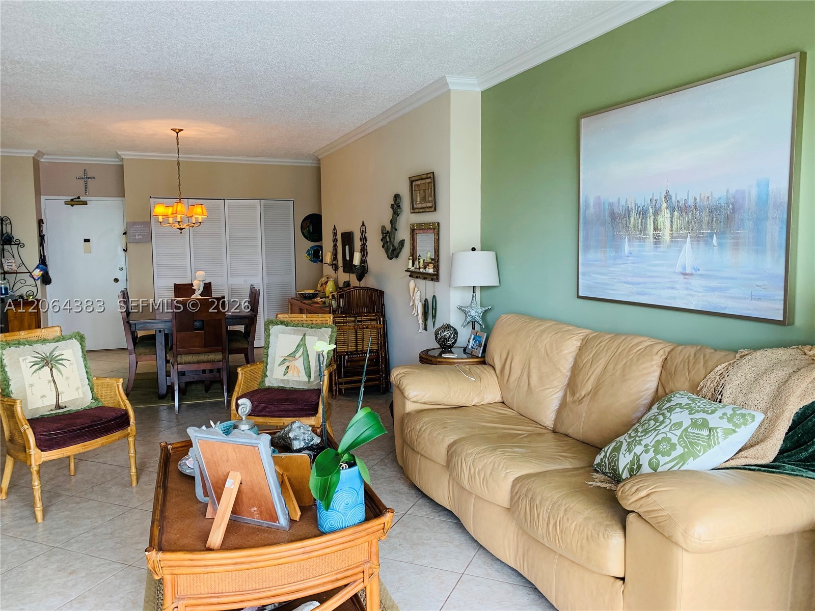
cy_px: 306
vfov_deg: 53.1
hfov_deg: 67.3
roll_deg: +1.1
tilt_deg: -4.5
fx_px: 612
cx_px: 408
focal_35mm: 26
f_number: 1.8
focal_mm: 4.25
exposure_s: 1/60
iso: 80
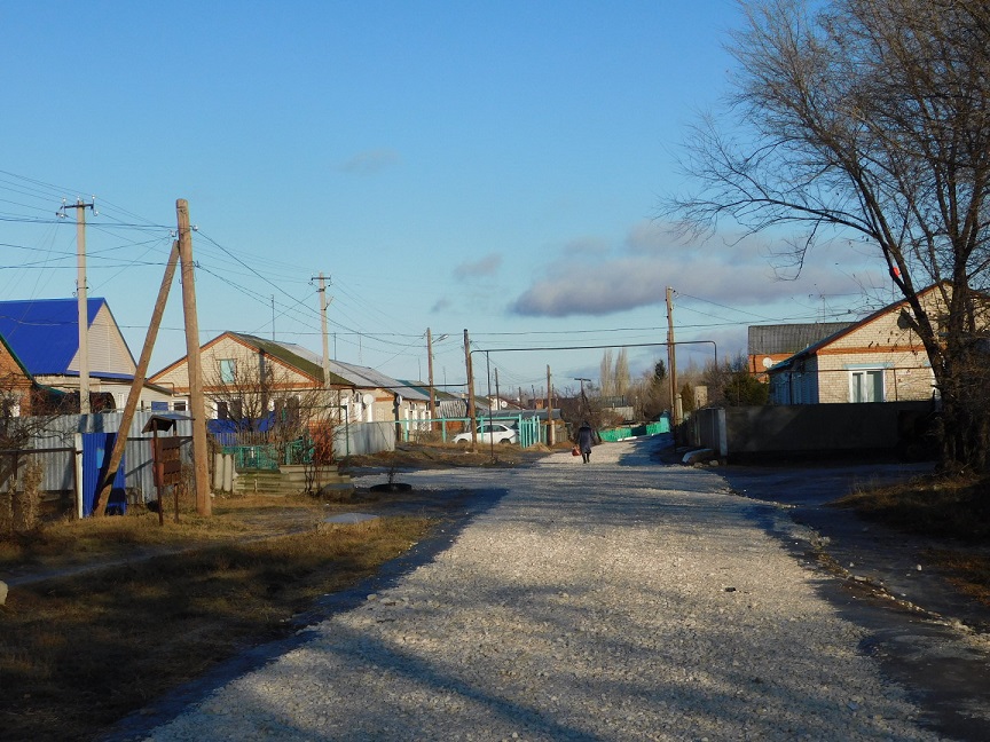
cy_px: 371
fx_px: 1687
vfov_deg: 24.8
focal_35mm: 59
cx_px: 495
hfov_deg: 32.7
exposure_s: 1/400
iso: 125
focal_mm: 10.4
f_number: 8
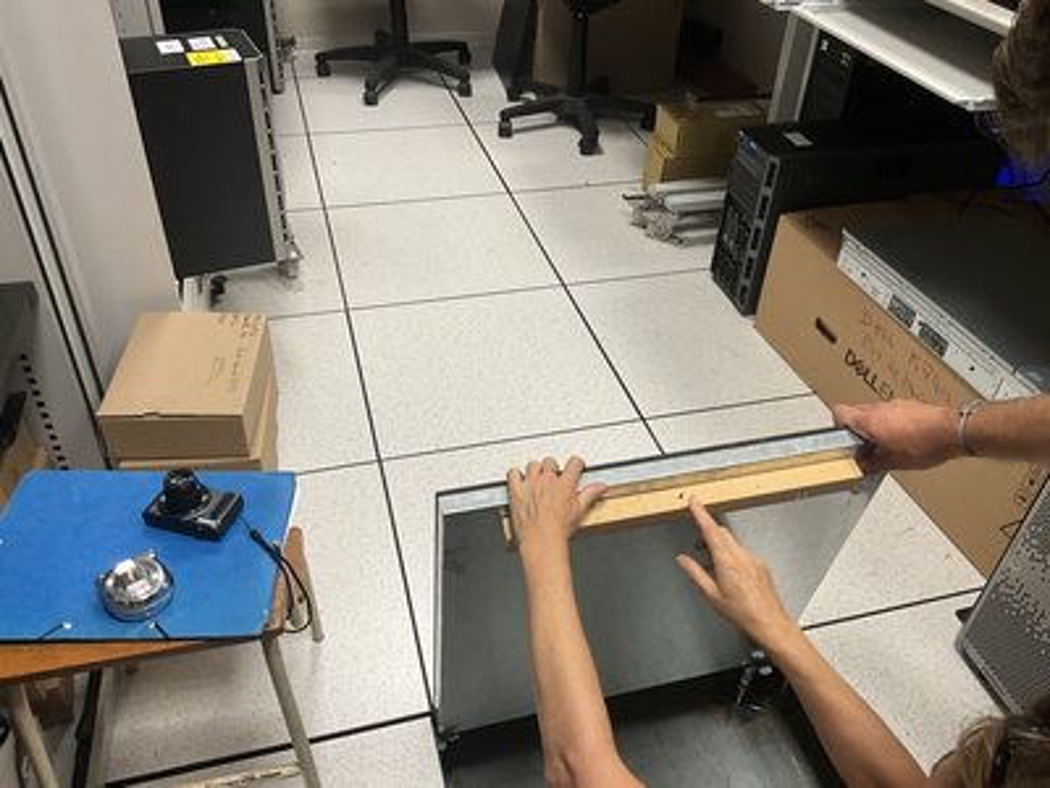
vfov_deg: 48.2
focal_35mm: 29
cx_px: 525
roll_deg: -2.5
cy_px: 394
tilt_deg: -39.4
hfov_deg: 61.7
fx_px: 880
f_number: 1.8
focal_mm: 3
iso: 50
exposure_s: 1/50
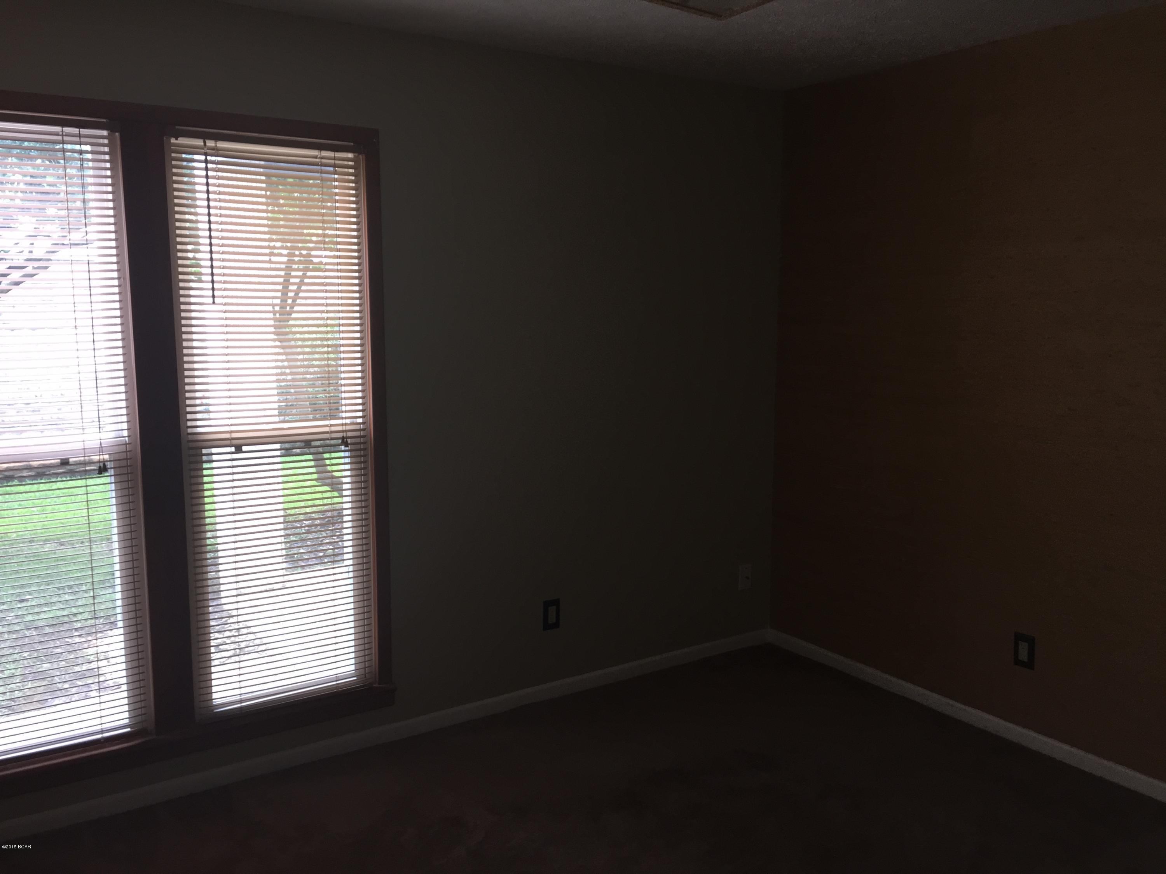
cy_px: 437
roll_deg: -1.0
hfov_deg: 61.7
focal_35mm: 29
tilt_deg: -8.8
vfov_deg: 48.2
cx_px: 583
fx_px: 977
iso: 50
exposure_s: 1/30
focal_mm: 4.15
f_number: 2.2
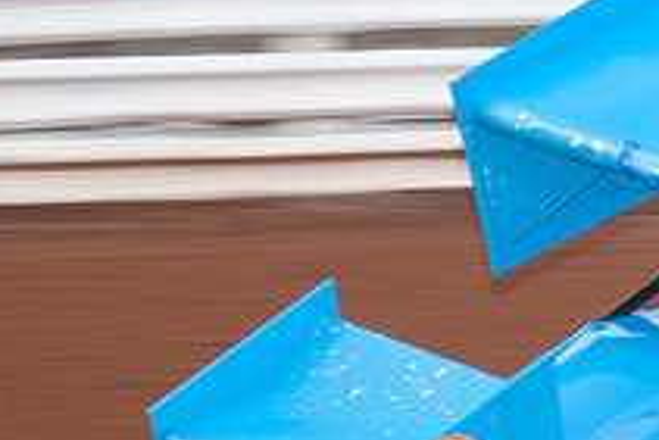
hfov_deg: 5.8
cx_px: 771
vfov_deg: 3.9
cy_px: 271
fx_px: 6503
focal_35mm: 355
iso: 250
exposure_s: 1/250
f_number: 2.8
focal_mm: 86
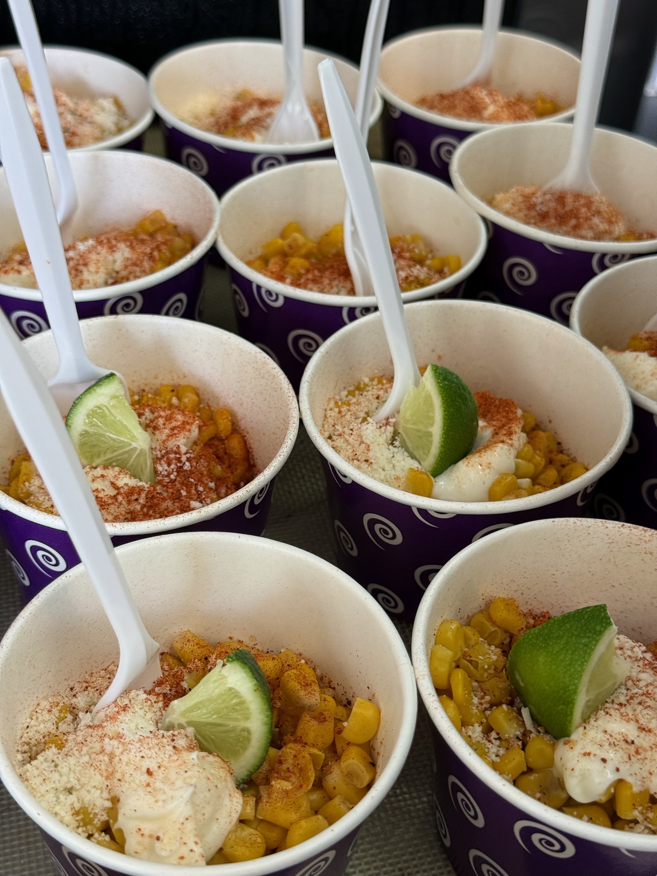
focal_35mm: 48
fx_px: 1215
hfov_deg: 30.3
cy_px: 438
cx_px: 328
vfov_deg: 39.7
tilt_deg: -40.1
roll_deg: -3.6
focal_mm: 6.76
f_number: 1.78
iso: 100
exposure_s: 1/81
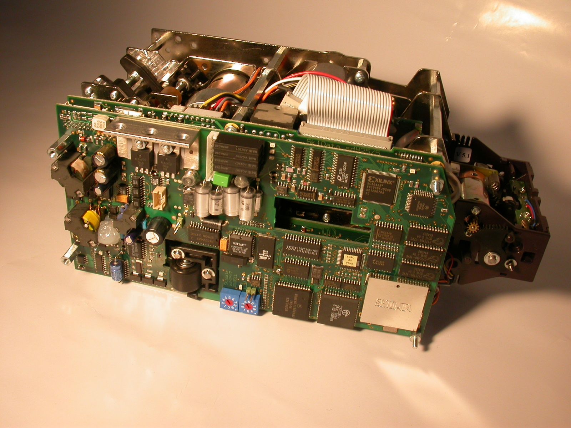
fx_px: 627
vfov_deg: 37.7
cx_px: 286
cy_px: 214
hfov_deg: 49.0
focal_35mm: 38
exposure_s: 1/174
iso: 100
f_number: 6
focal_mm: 7.85
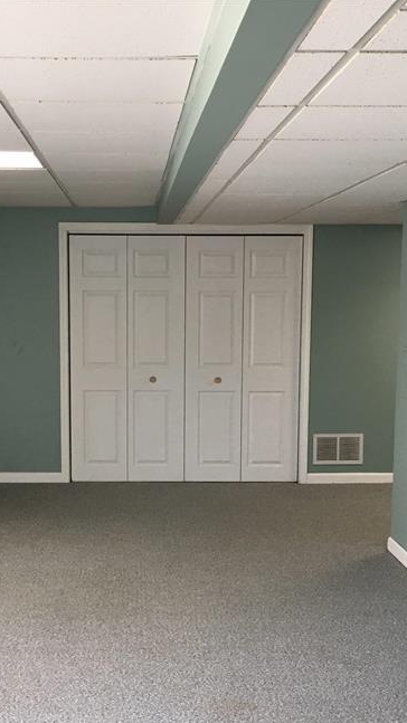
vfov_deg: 41.2
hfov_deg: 23.9
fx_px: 959
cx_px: 150
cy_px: 427
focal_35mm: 50
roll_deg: +0.3
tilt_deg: -9.3
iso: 40
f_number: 2.2
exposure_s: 1/30
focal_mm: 4.15
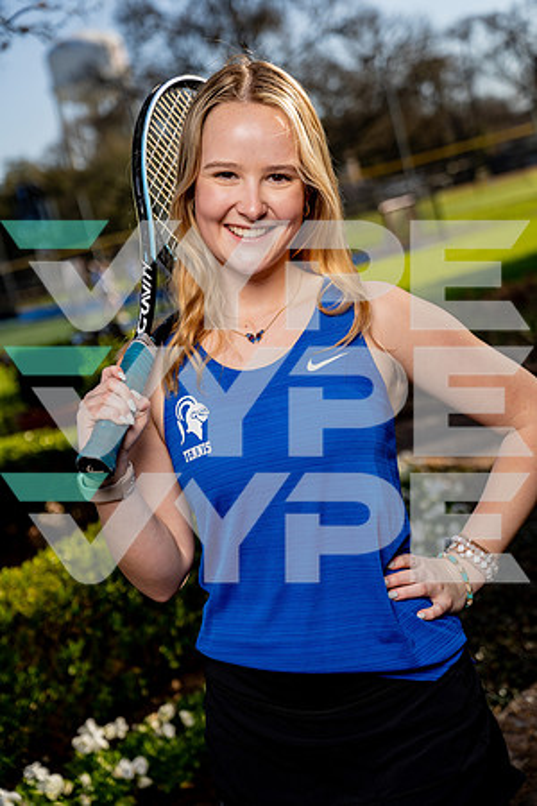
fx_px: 1477
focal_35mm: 66
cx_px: 268
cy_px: 403
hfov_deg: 20.6
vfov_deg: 30.5
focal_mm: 66
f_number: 4
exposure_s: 1/1250
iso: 100
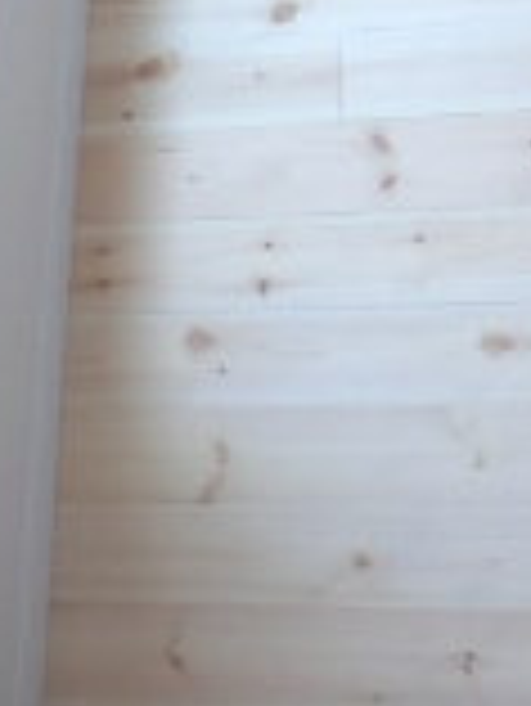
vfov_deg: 16.7
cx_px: 626
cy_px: -369
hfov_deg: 13.6
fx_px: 2165
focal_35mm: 106
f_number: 2.8
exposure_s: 1/60
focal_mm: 4.7
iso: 50
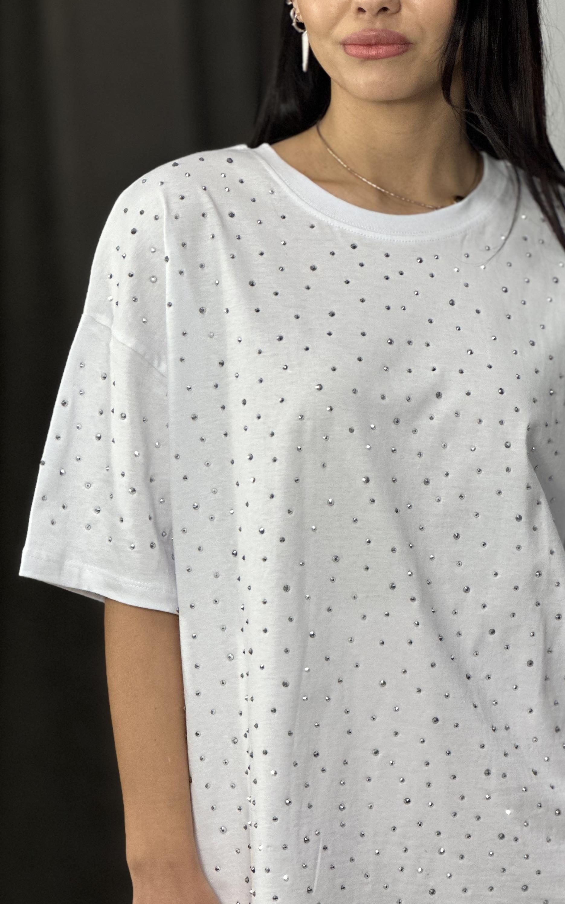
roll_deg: +1.6
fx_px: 2710
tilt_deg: -9.5
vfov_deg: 18.9
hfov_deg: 11.9
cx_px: 375
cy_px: 453
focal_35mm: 110
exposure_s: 1/100
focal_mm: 9
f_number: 2.8
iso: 100
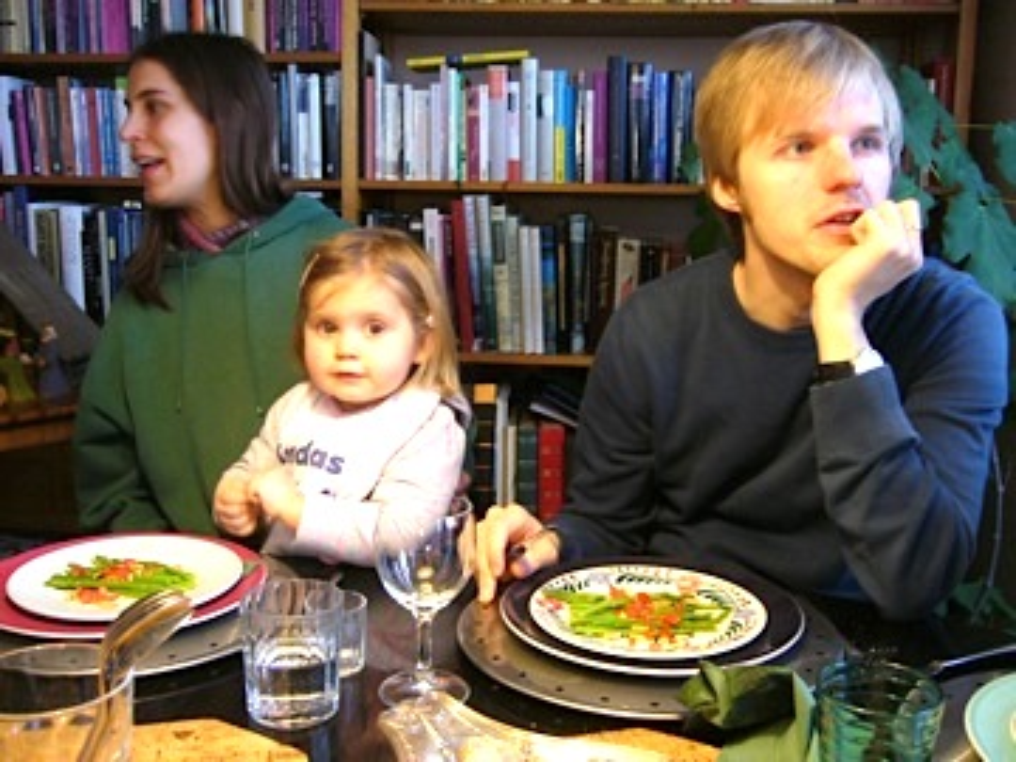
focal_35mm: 35
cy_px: 381
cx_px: 508
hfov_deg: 52.6
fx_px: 1027
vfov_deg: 40.7
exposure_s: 1/8
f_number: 2.8
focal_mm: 5.8
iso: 200
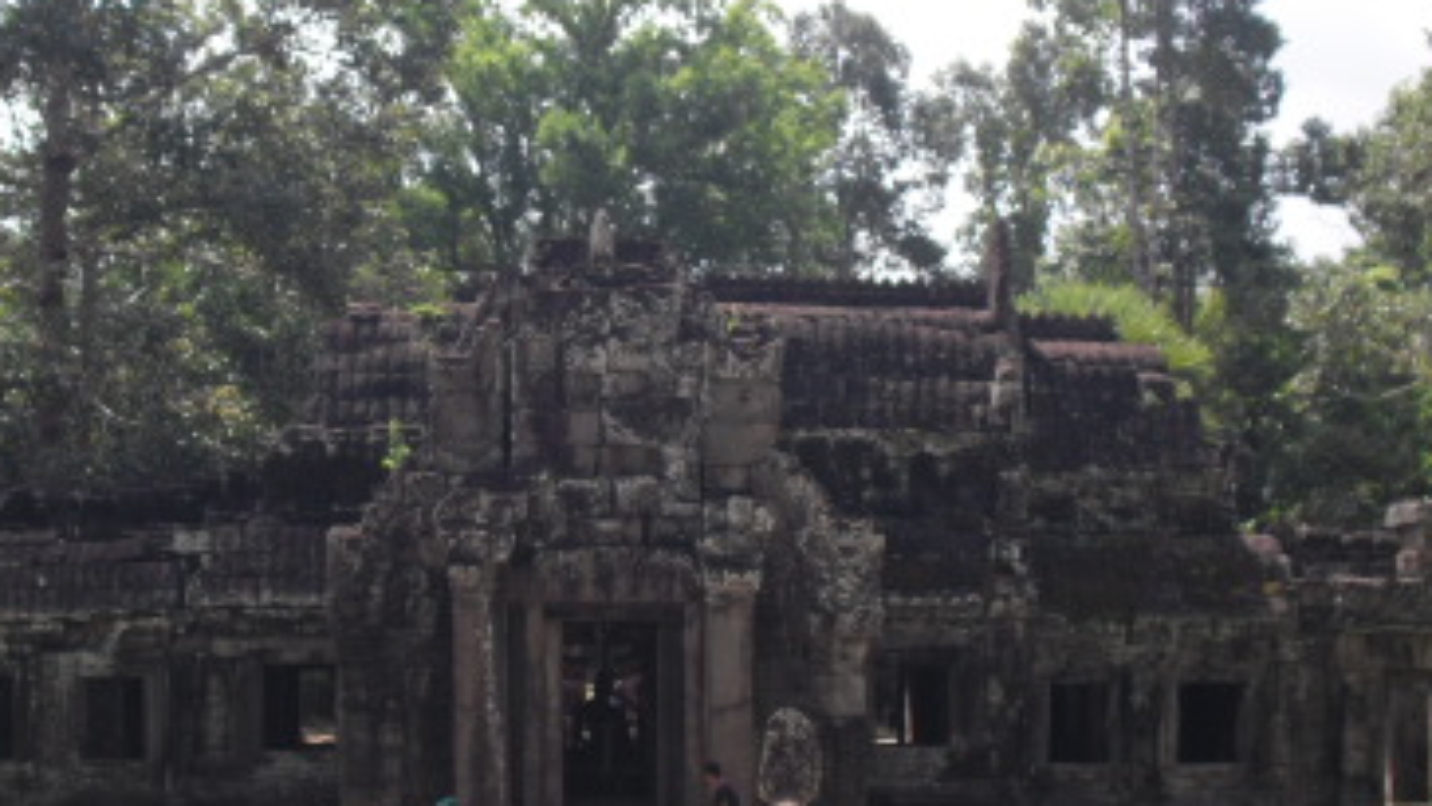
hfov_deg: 30.5
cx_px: 594
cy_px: 318
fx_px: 2621
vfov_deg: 17.5
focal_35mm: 69
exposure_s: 1/125
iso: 100
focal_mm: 6.3
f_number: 7.8
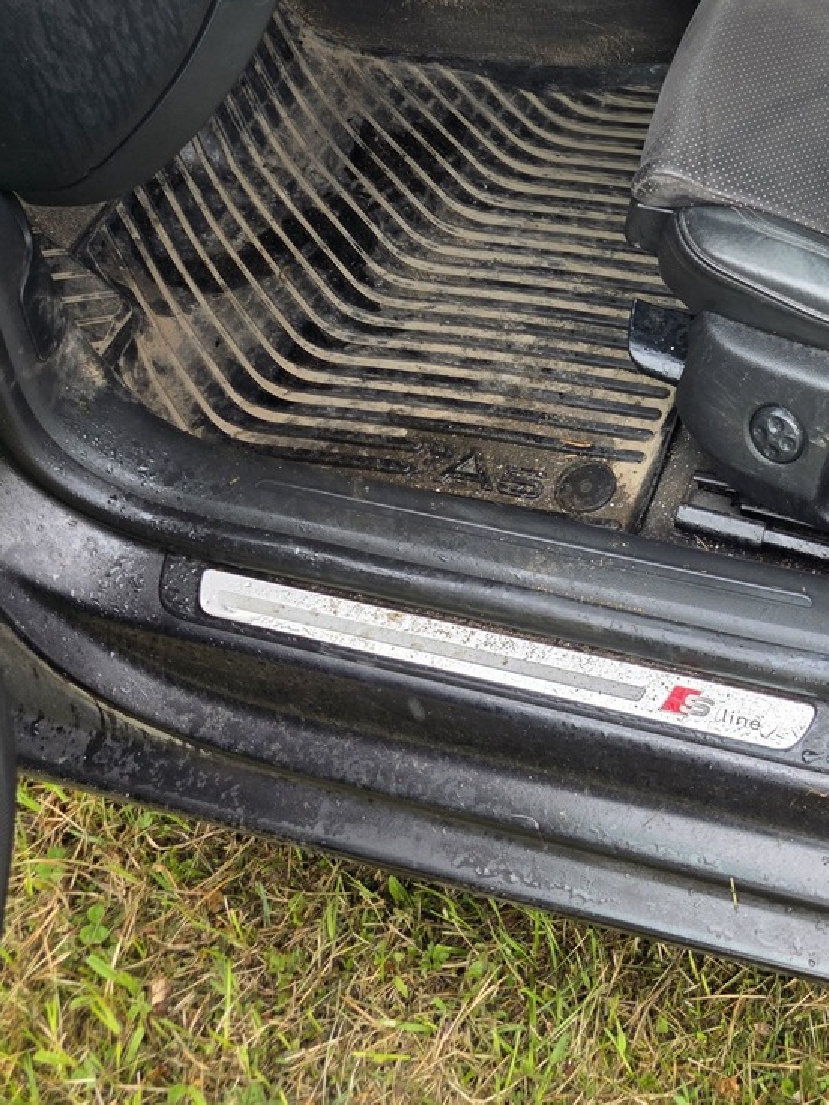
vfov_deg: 34.2
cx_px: 802
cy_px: -39
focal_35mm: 50
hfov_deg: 27.6
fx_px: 1597
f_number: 1.7
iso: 64
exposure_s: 1/180
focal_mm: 6.3
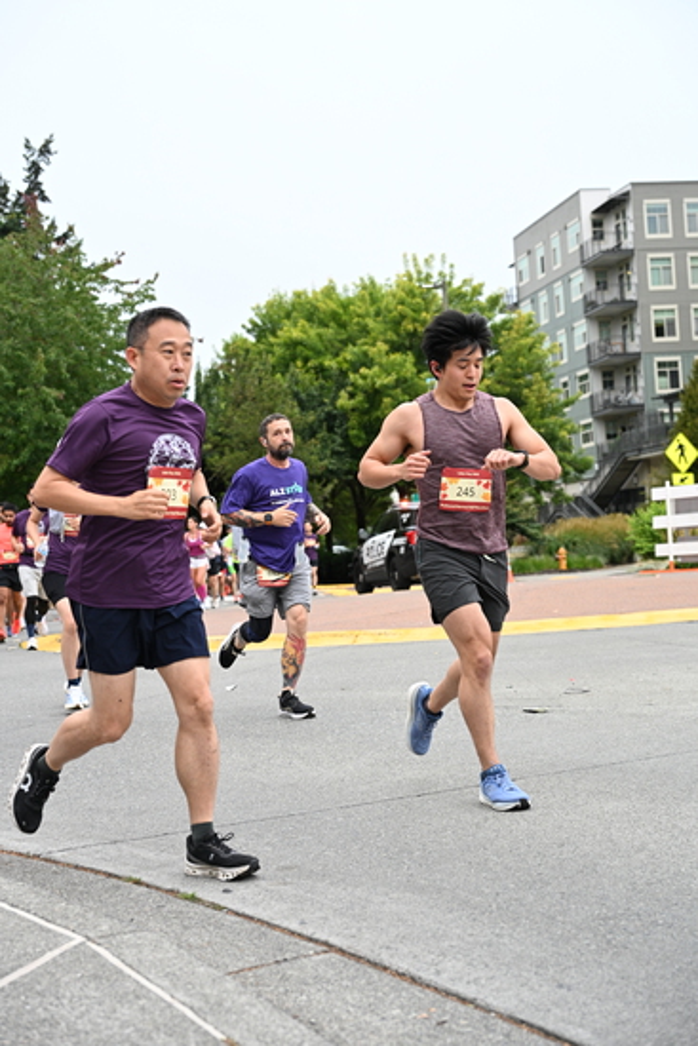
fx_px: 1540
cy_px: 523
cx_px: 349
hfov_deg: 25.5
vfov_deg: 37.5
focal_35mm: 53
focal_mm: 53
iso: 1600
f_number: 4
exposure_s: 1/800
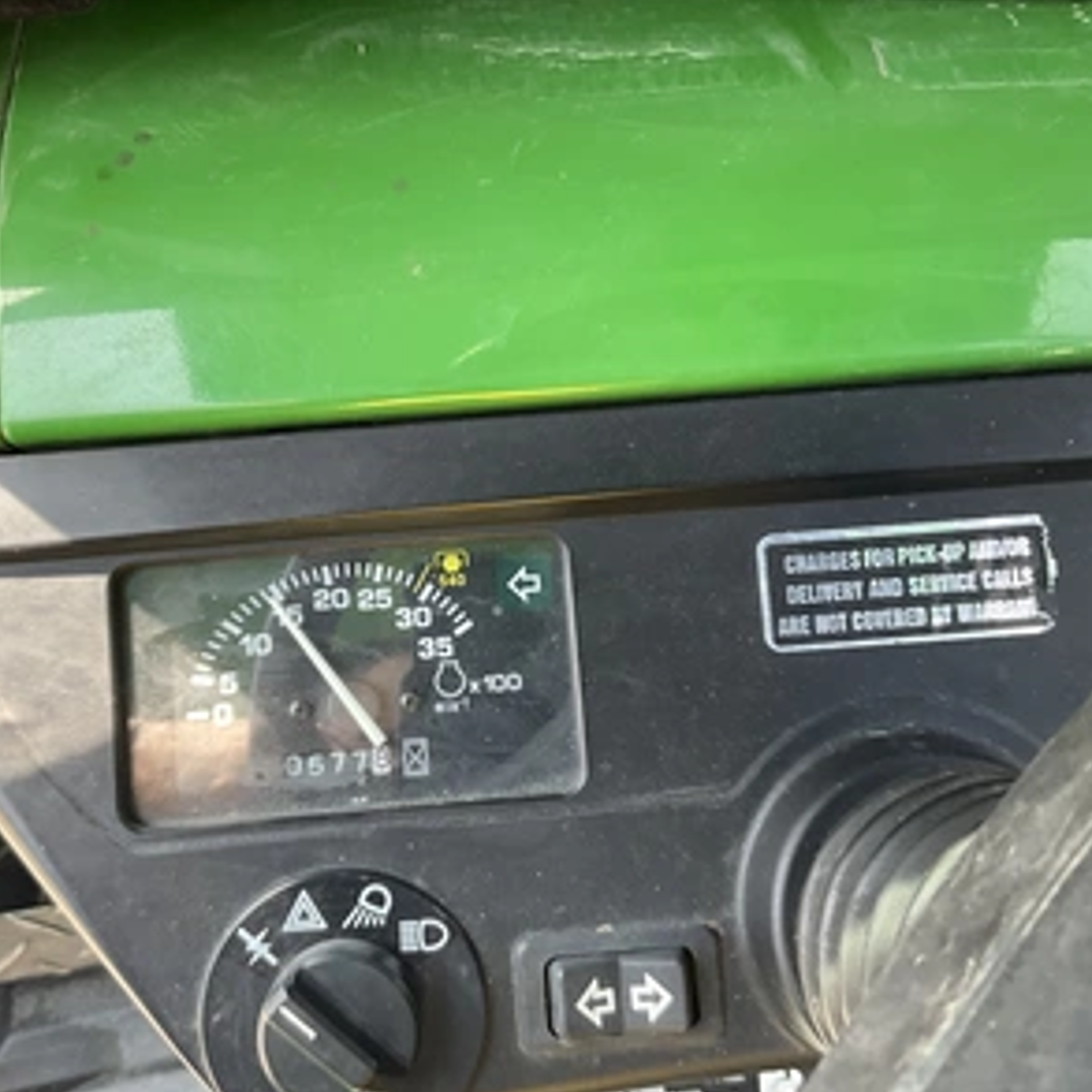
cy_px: 555
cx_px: 477
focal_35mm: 35
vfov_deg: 47.2
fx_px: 1249
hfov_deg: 47.1
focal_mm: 3
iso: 50
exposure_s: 1/122
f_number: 1.8
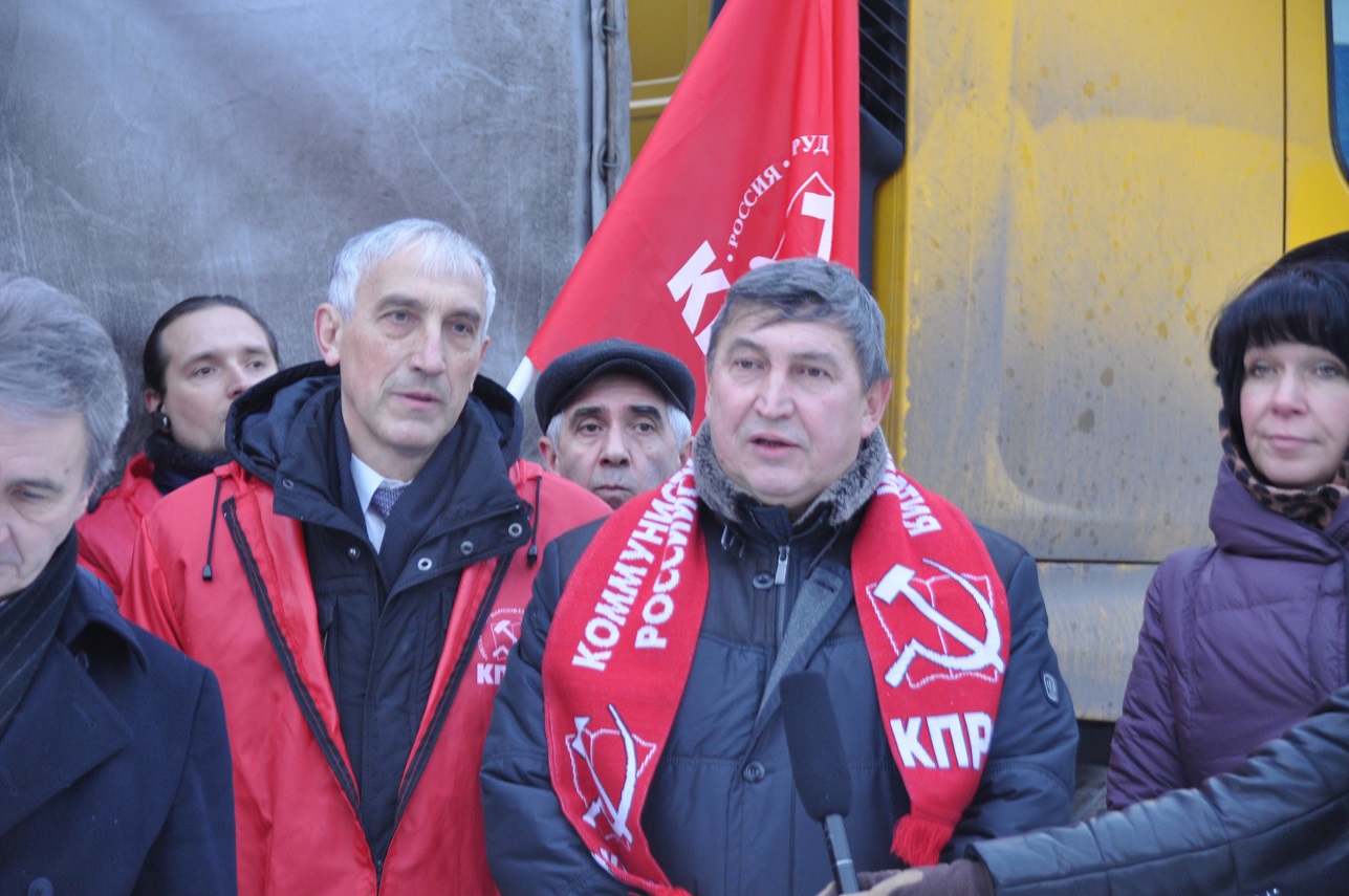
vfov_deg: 10.1
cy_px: 448
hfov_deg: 15.2
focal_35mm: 135
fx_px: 5053
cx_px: 674
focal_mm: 90
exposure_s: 1/30
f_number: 5.3
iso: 800
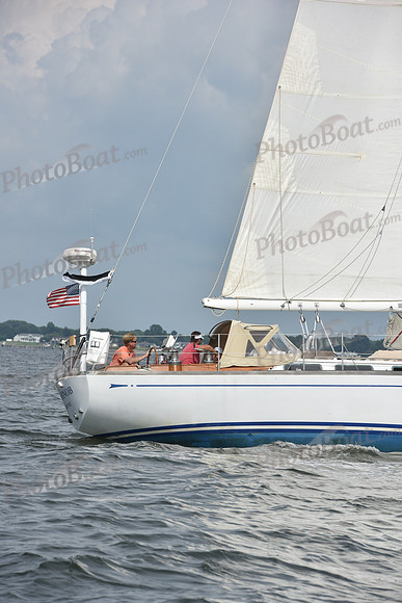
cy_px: 302
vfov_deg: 10.3
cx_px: 201
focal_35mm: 200
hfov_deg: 6.9
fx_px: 3348
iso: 320
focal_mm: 200
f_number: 11
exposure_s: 1/1250
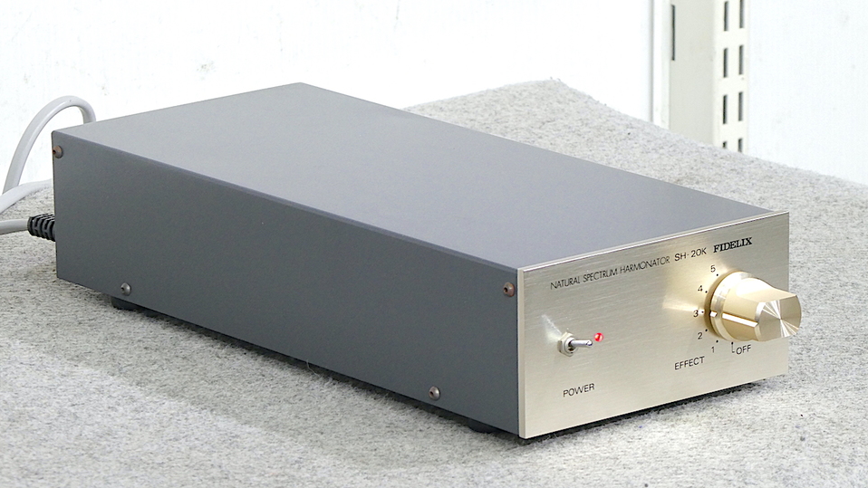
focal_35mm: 202
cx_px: 434
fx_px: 4649
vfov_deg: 6.0
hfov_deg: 10.7
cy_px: 217
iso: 200
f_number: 5.6
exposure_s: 1/5
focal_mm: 33.2
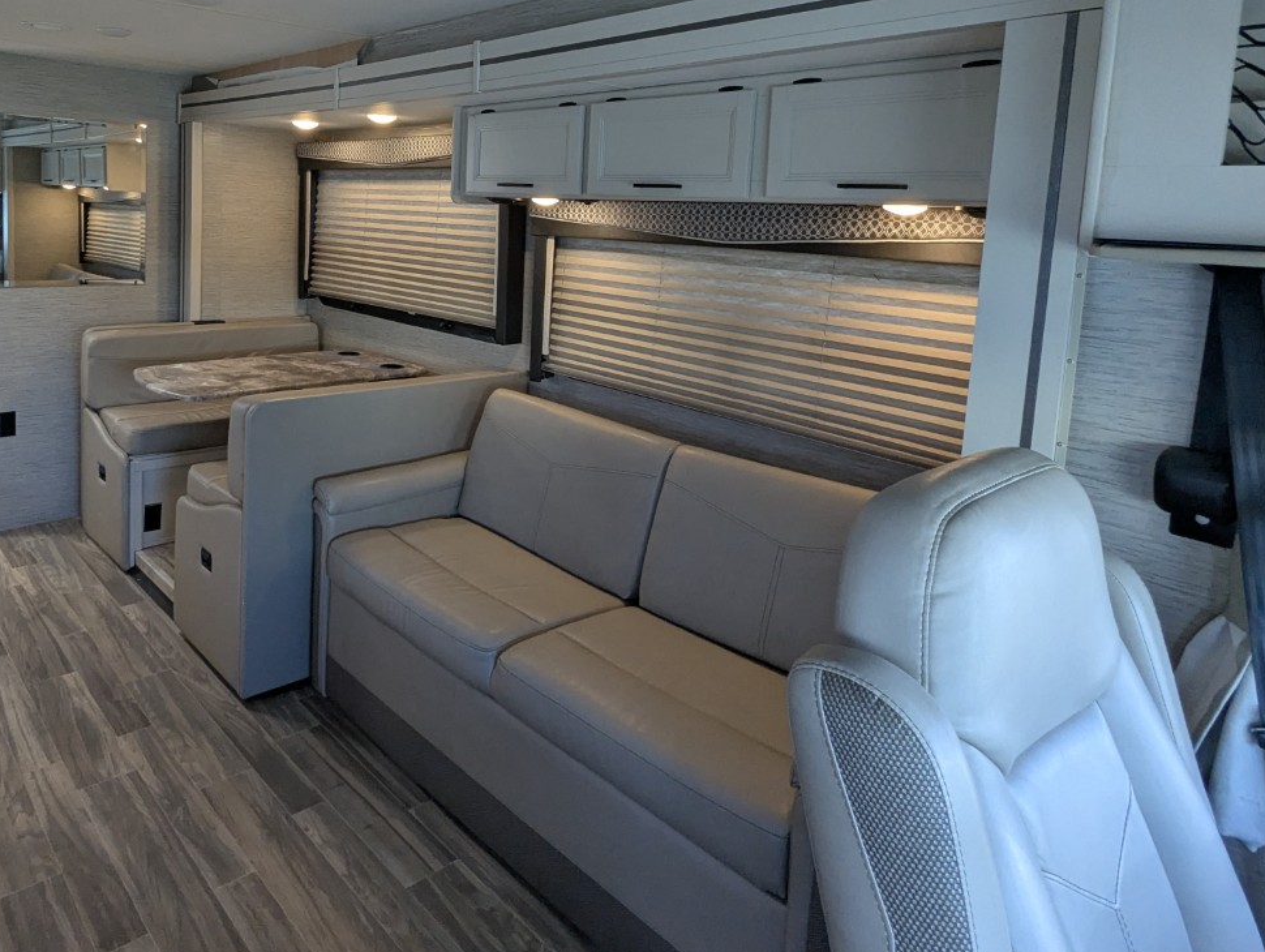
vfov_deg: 57.2
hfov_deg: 72.5
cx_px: 468
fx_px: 842
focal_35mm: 23
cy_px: 288
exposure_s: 1/162
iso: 219
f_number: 2.2
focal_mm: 2.35
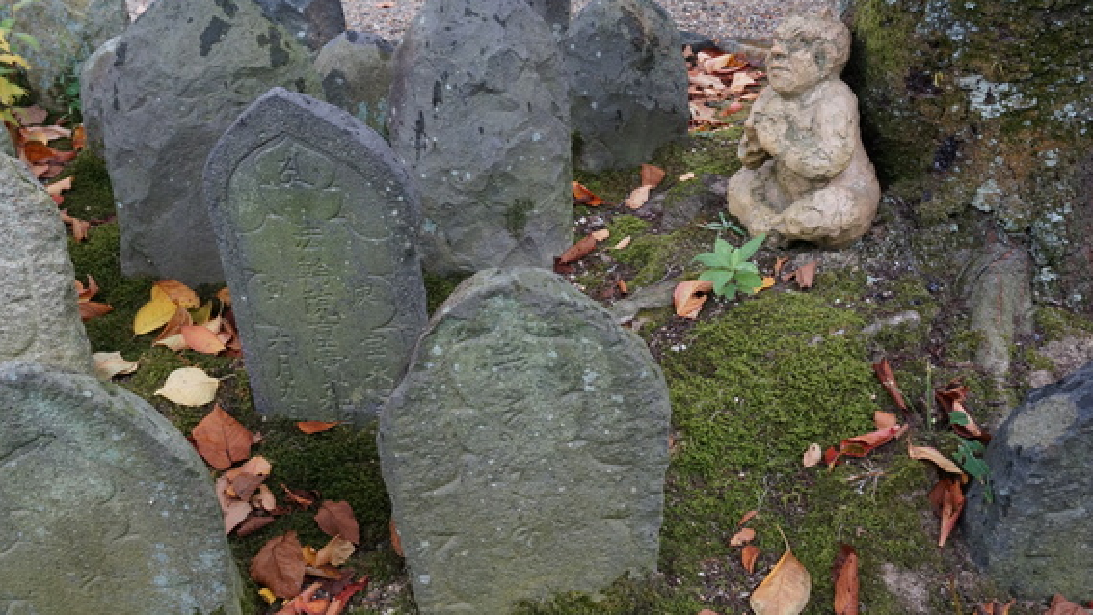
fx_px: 1204
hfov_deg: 48.8
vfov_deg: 28.6
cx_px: 530
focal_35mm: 42
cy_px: 309
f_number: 9
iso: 640
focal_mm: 25
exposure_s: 1/60
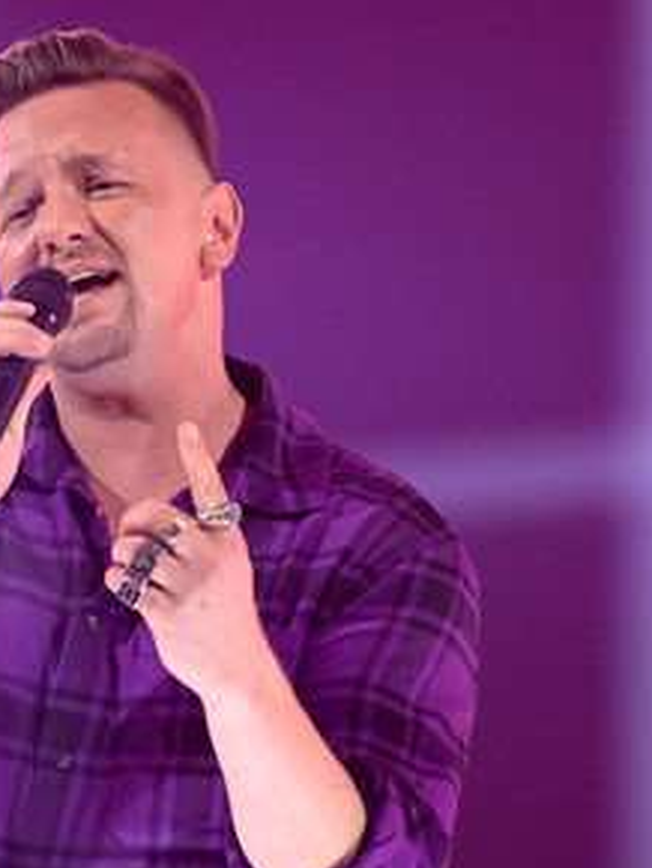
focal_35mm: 747
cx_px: 109
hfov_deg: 2.0
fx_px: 18732
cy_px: 443
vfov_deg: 2.7
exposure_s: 1/400
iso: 8000
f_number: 5.6
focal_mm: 500
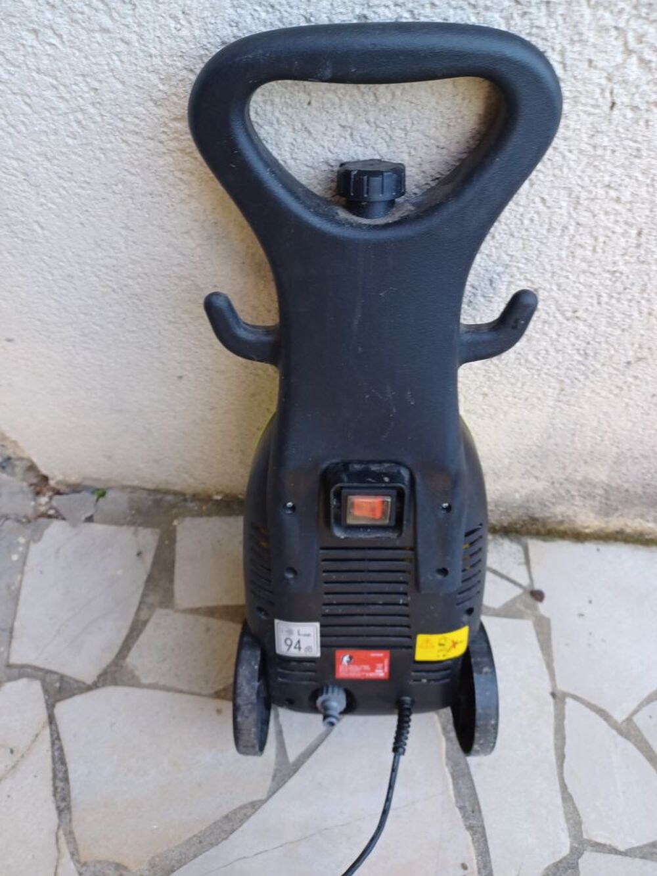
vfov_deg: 69.4
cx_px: 328
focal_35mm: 25
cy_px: 438
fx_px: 633
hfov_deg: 54.9
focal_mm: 4.6
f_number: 1.8
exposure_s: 1/50
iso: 100
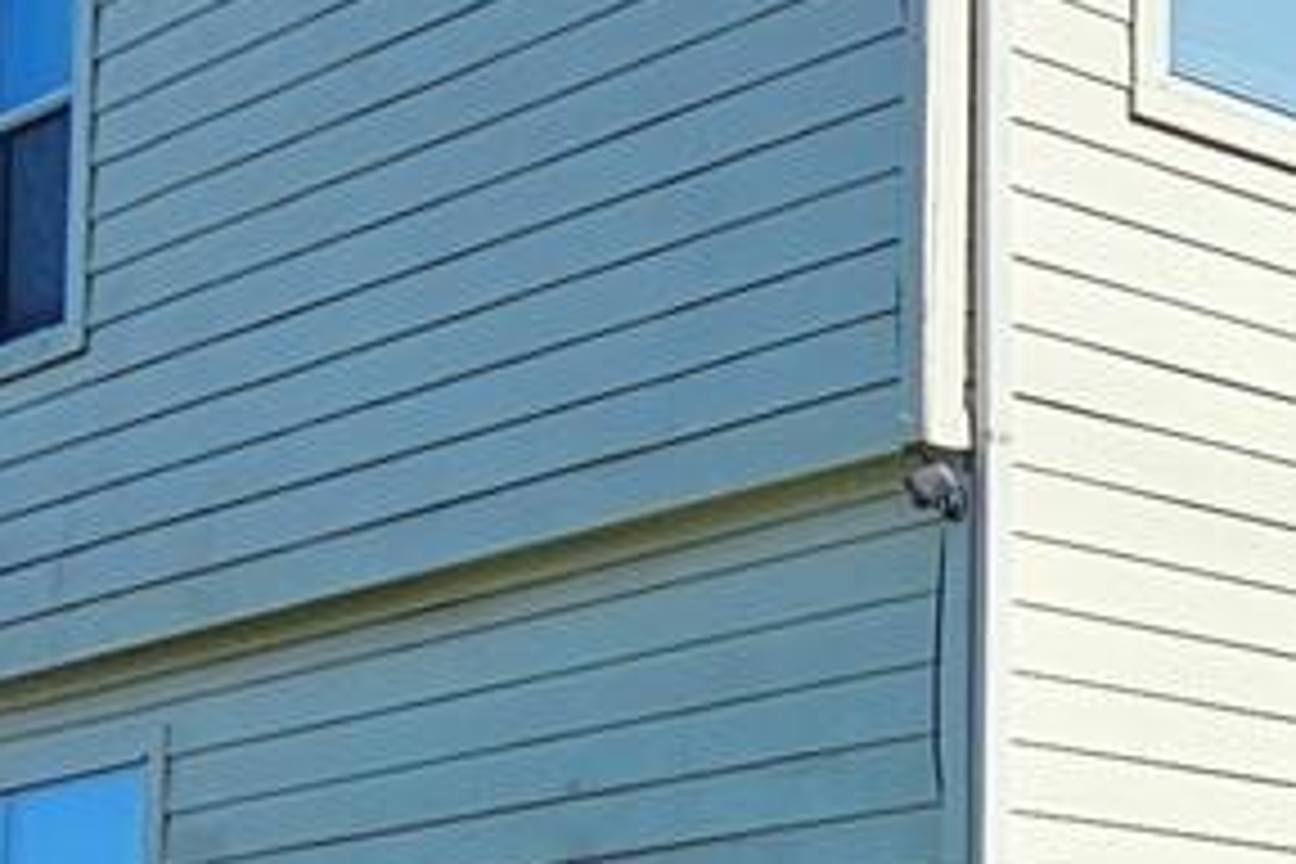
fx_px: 3456
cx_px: 1863
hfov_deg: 19.0
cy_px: 1102
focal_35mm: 96
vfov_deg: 13.7
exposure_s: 1/2346
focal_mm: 2.2
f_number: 2.2
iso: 50
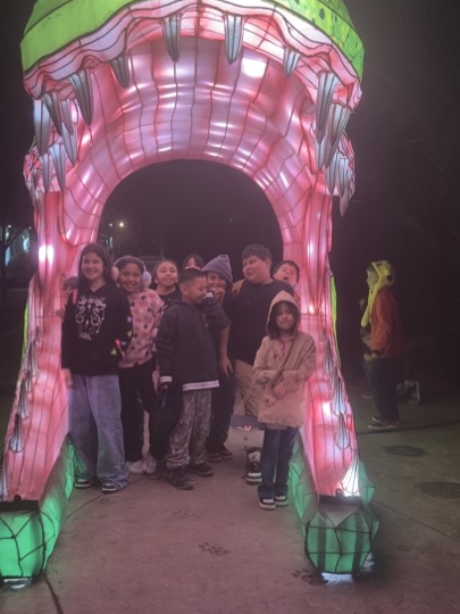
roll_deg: -1.1
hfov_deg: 32.2
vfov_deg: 42.1
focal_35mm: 45
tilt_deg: -3.9
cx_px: 217
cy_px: 289
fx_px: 797
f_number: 1.78
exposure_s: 1/60
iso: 320
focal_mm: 6.86
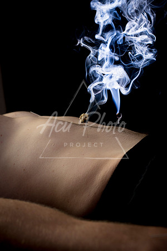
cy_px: 126
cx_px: 84
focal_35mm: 50
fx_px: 348
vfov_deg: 39.6
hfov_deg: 27.0
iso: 800
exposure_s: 1/200
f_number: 5
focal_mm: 50
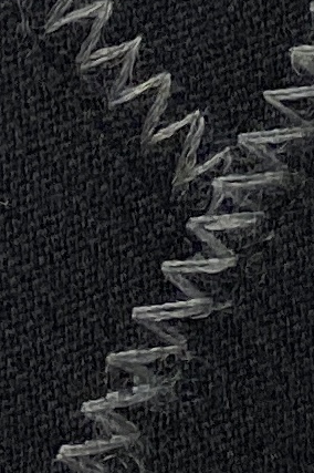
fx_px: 865
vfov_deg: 29.1
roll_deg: -1.5
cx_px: 176
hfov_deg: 20.6
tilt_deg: -5.6
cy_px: 30
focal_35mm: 66
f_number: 1.8
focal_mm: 4.25
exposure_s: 1/122
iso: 80
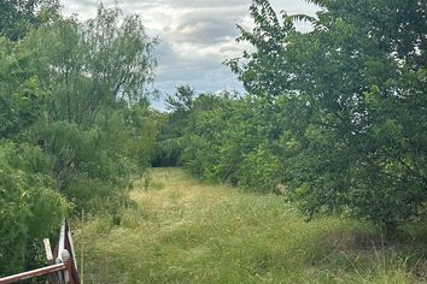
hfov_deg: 41.7
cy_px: 223
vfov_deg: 28.1
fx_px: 557
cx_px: 168
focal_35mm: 47
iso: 80
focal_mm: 6.86
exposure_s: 1/1019
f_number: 1.78
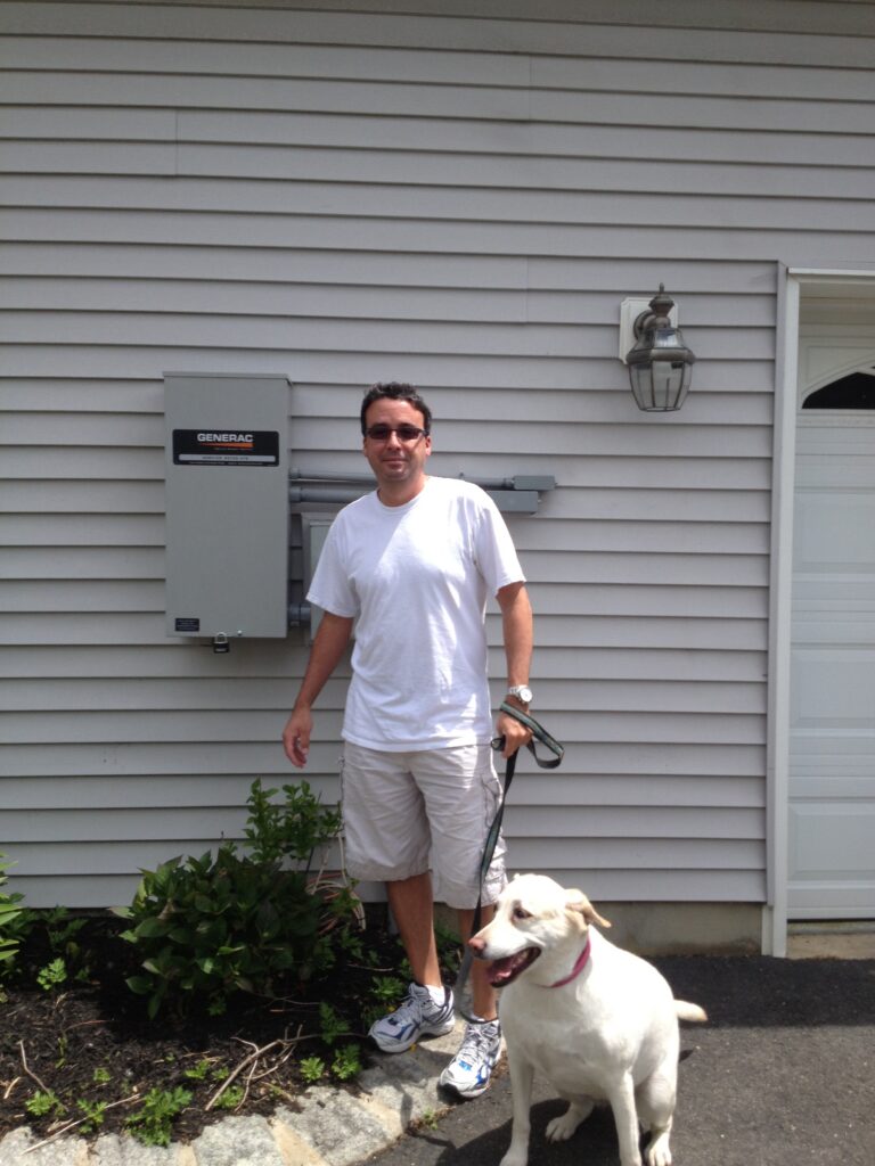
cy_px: 583
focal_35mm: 35
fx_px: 1180
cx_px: 438
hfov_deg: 40.7
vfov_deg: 52.6
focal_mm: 4.28
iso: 50
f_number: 2.4
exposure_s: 1/1200
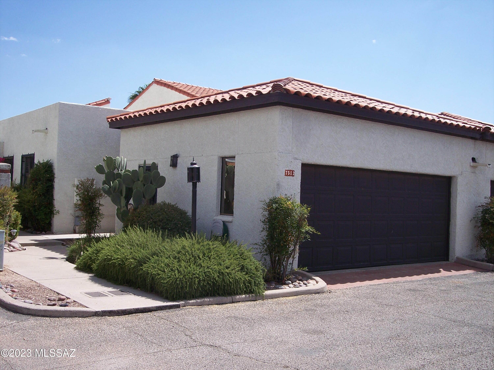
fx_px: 557
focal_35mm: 39
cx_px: 247
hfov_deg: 47.9
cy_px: 185
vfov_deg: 36.8
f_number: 4
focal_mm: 8
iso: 100
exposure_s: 1/750
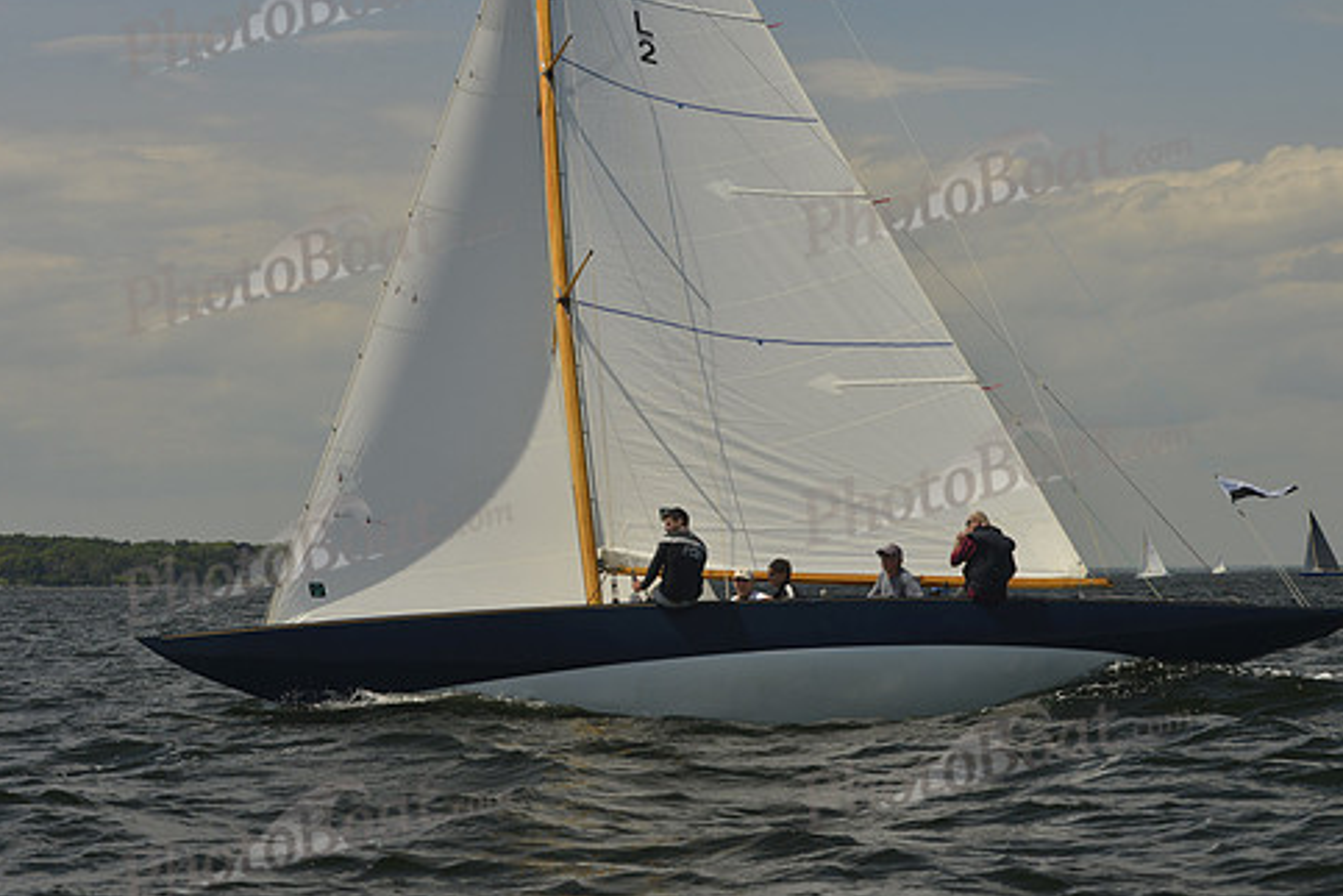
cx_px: 659
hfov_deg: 24.2
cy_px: 369
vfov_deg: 16.3
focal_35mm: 84
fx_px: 3133
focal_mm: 70
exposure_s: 1/800
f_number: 9
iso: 280
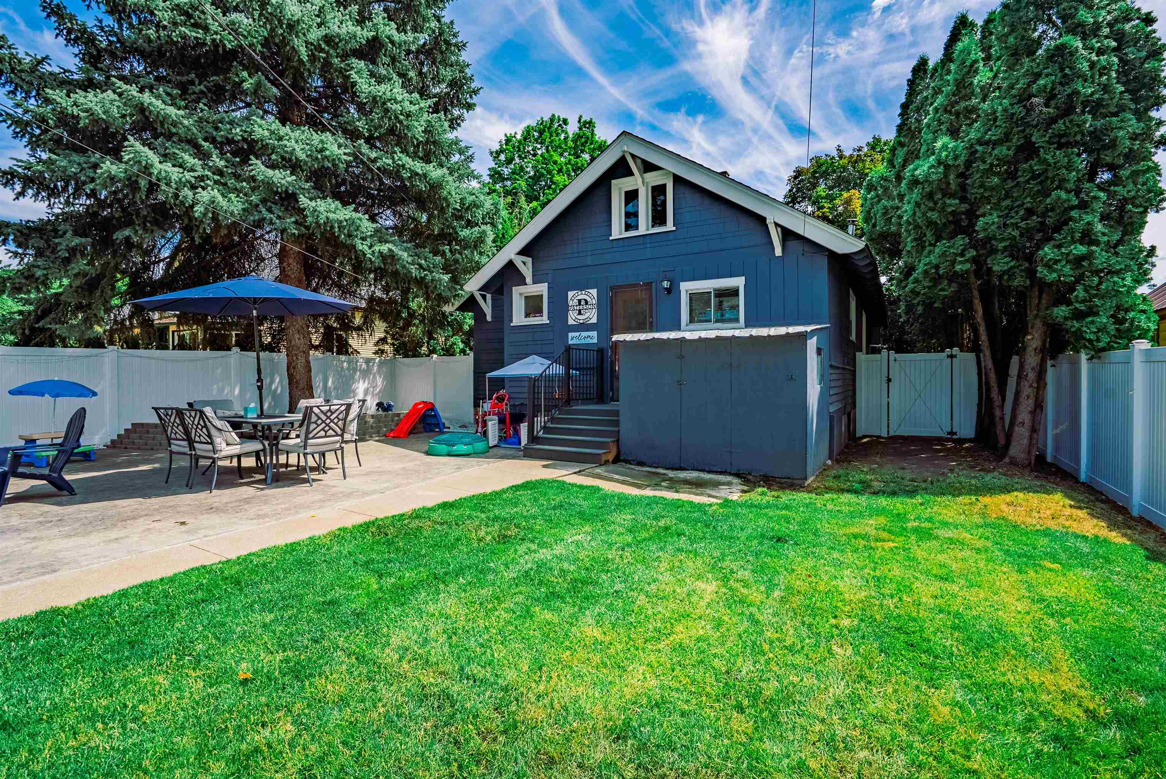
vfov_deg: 73.8
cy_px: 390
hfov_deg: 96.7
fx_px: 518
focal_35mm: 16
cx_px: 583
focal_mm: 16
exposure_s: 1/8000
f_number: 8
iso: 400
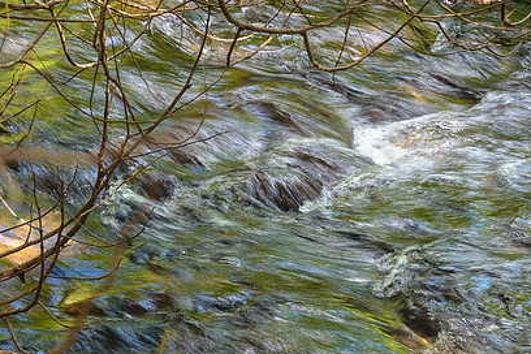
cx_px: 375
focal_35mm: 160
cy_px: 218
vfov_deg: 8.6
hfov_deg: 12.8
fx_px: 2360
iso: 1000
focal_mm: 75
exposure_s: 1/15
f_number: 8
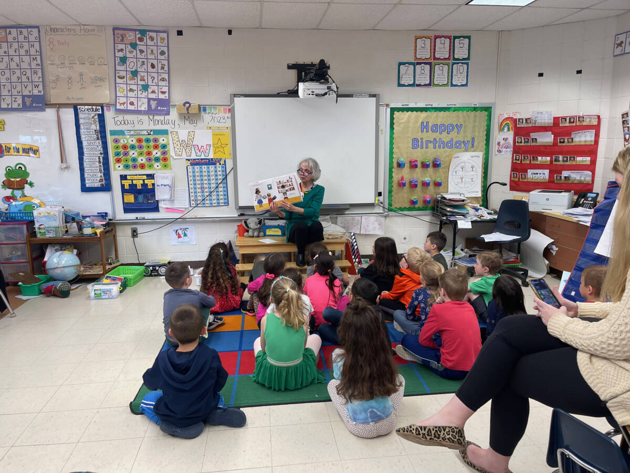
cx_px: 315
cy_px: 236
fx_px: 473
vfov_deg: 53.1
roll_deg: -1.6
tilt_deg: -12.2
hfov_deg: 67.3
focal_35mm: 26
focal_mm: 5.1
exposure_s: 1/60
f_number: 1.6
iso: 80
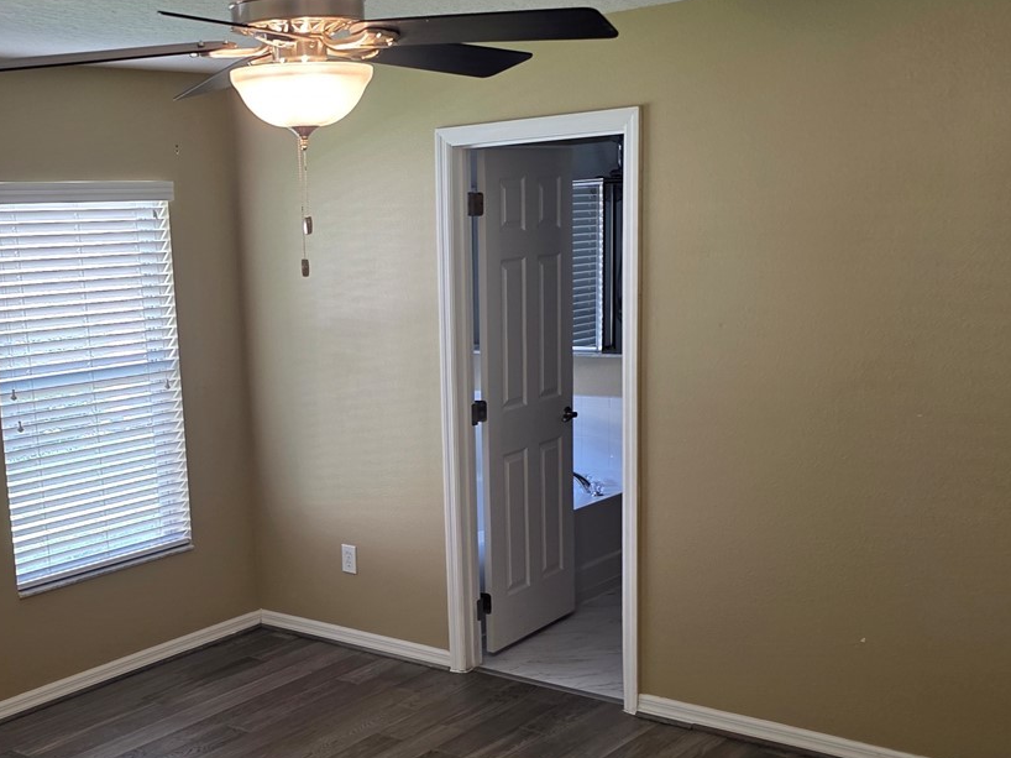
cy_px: 527
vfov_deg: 31.8
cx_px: 302
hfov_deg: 41.3
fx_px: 1314
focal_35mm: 45
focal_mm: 6.3
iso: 125
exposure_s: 1/120
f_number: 1.7
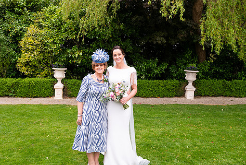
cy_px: 81
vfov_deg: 35.1
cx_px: 116
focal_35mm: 38
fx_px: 260
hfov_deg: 50.6
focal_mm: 31
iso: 200
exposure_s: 1/200
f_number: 5
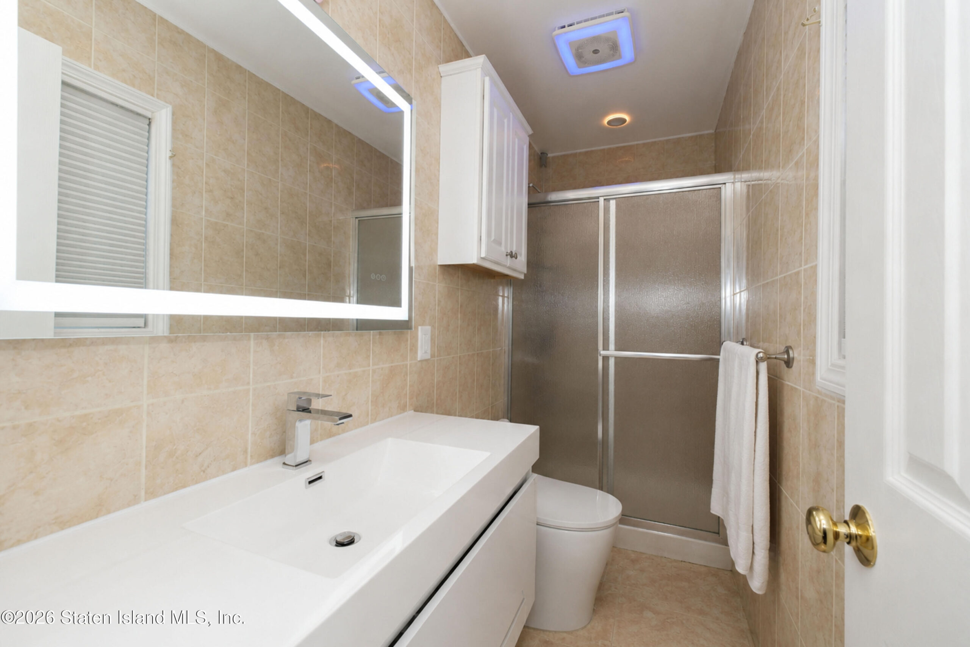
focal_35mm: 15
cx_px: 485
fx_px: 404
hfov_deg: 100.4
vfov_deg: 77.3
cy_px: 324
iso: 1250
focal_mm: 10
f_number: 10
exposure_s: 1/250
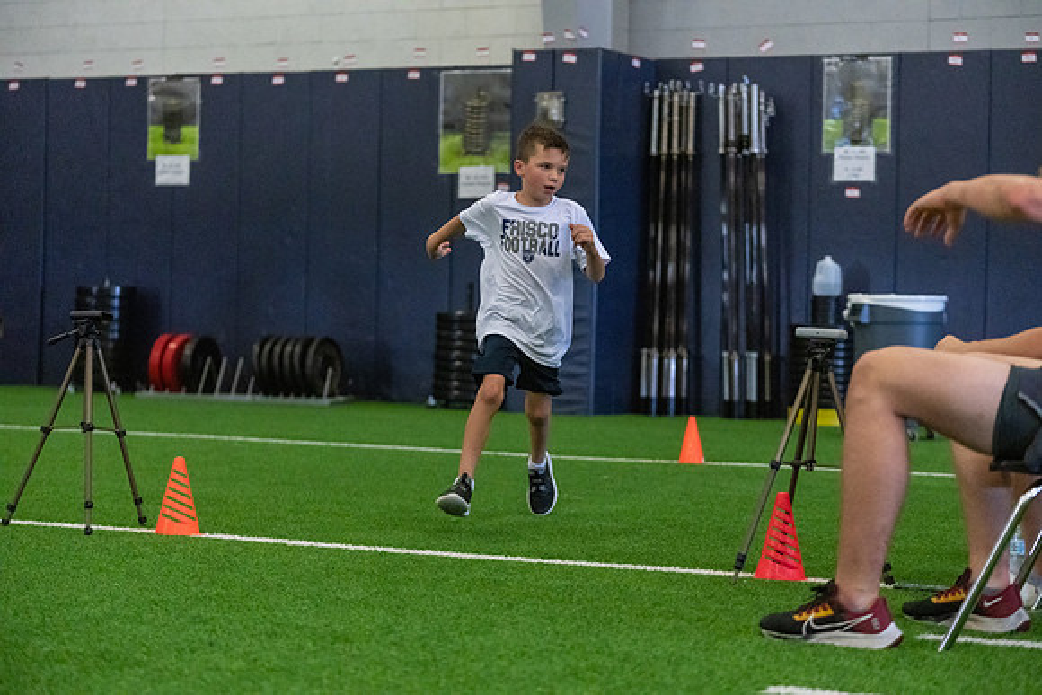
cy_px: 348
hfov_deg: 25.1
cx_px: 521
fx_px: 2345
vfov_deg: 16.9
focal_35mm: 81
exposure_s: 1/1000
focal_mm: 81
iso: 16000
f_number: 2.8
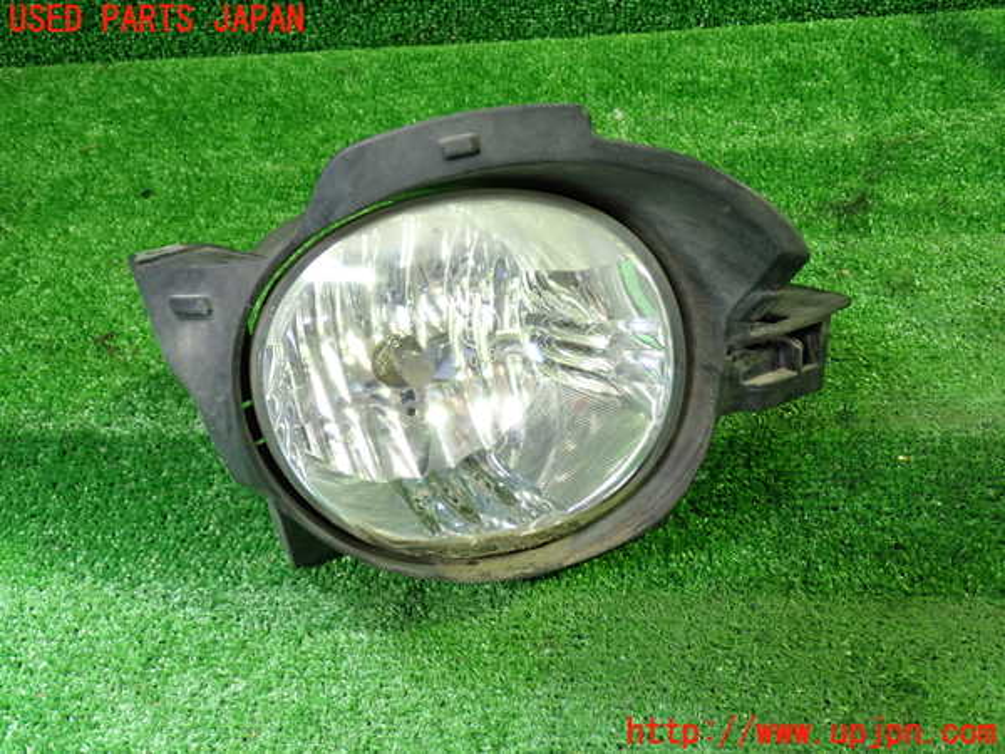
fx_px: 929
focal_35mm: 32
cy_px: 377
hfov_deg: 56.8
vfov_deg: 44.2
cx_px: 502
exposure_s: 1/30
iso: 400
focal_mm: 5.79
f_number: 2.4
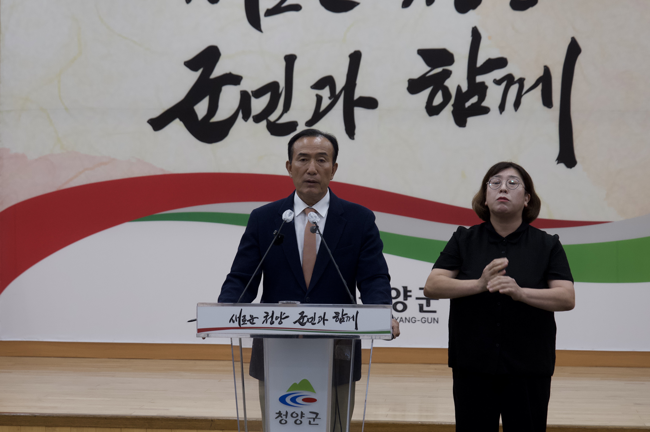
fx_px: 1895
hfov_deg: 19.5
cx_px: 325
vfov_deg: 13.0
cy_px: 216
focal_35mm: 105
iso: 1000
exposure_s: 1/160
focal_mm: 70
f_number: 4
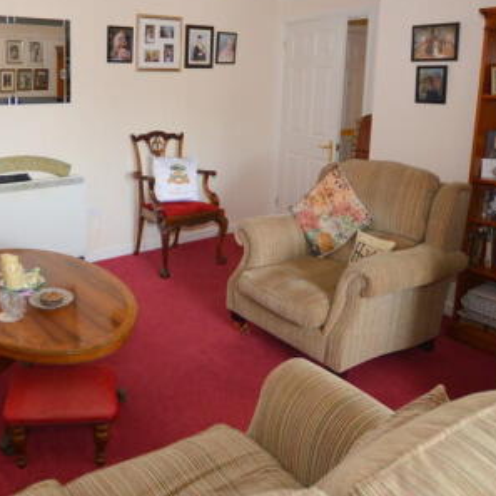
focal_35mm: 31
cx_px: 107
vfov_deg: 51.6
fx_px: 502
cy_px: 165
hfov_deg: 49.8
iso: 720
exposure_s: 1/60
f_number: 3.5
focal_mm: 11
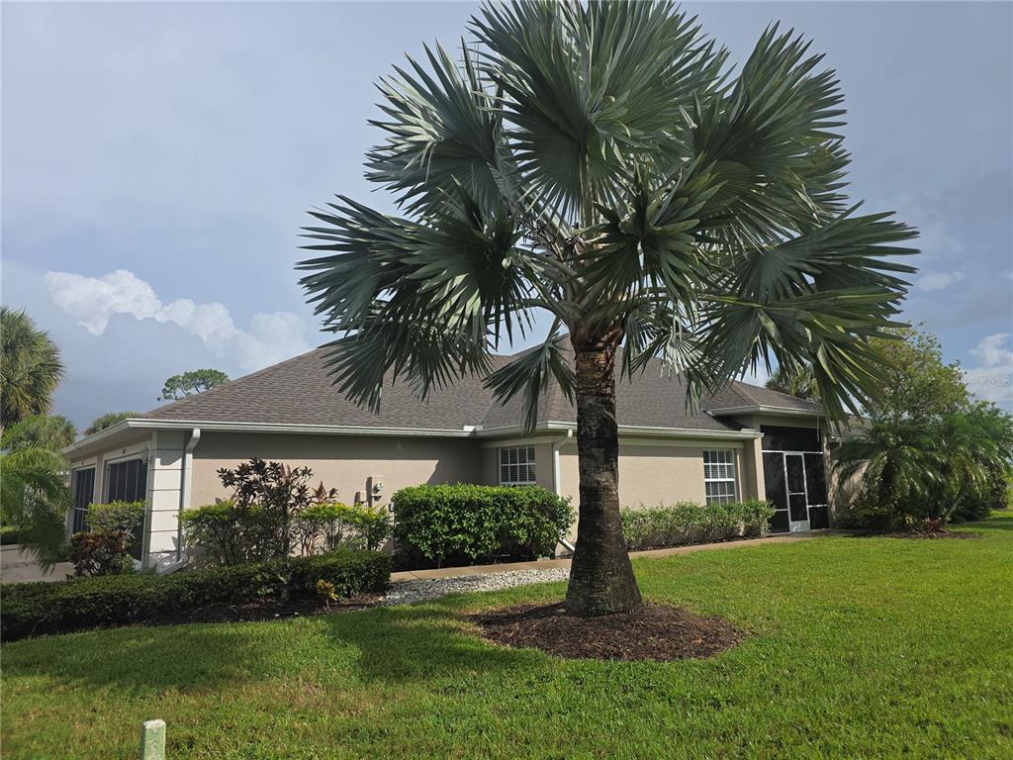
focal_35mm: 23
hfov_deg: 73.9
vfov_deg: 58.9
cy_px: 380
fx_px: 673
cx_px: 506
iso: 12
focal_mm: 6.3
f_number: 1.7
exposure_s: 1/924
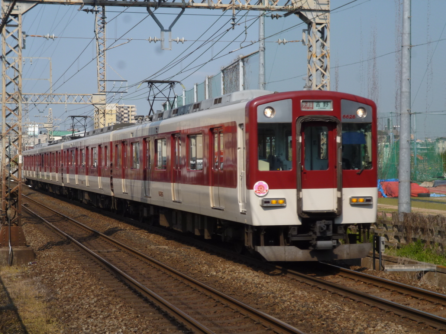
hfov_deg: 25.0
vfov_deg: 18.9
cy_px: 167
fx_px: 1005
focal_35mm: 78
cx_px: 223
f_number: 5.4
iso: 100
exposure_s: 1/400
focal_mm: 13.9
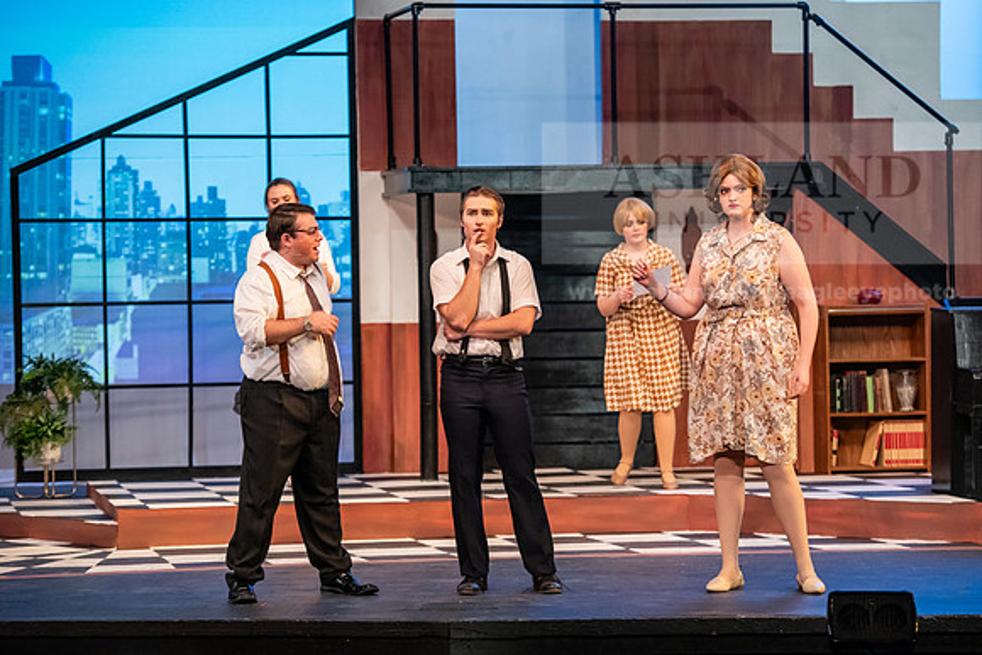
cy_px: 328
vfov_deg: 11.2
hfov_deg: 16.8
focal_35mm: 122
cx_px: 491
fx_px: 3329
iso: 2500
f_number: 3.5
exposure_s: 1/200
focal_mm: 122
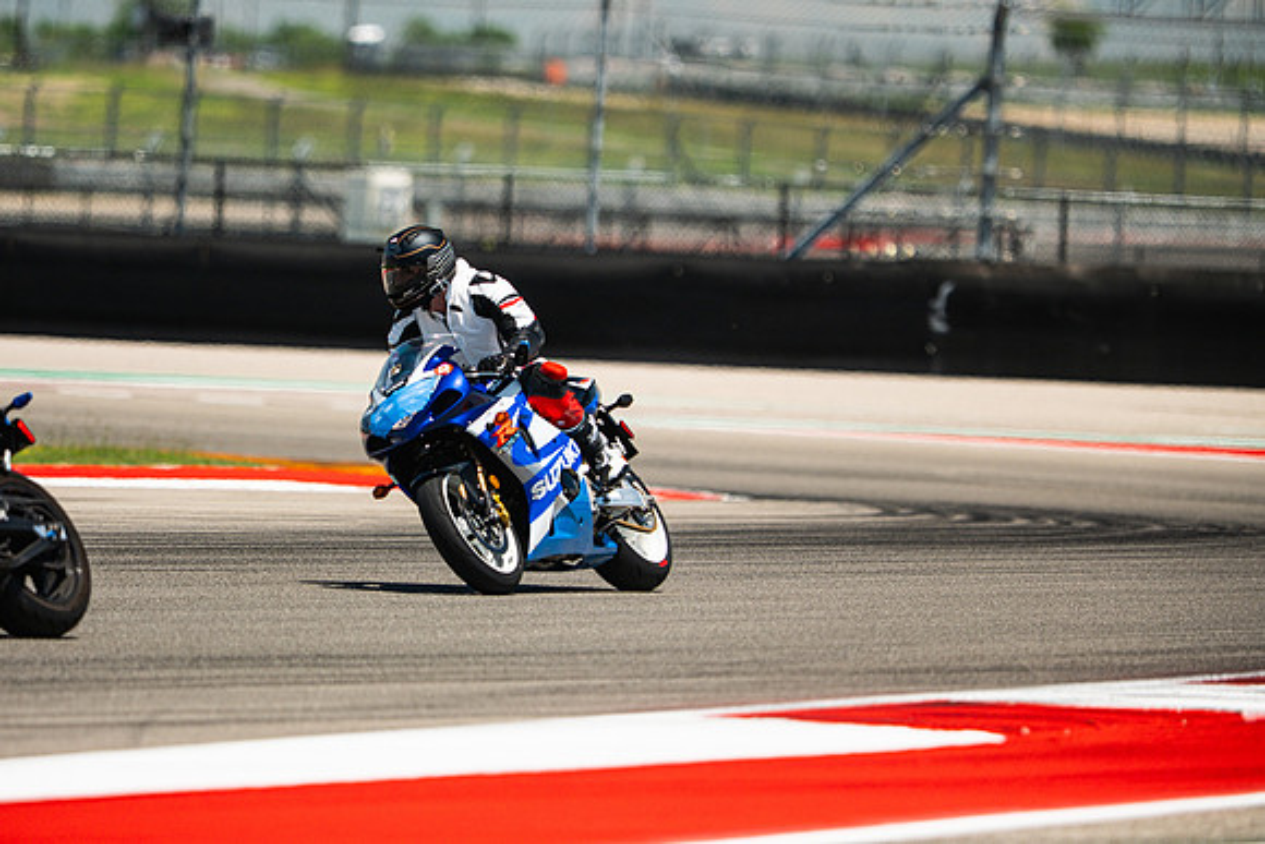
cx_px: 632
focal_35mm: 420
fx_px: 14761
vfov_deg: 3.3
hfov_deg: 4.9
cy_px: 422
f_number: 2.8
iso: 320
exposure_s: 1/2000
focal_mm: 280
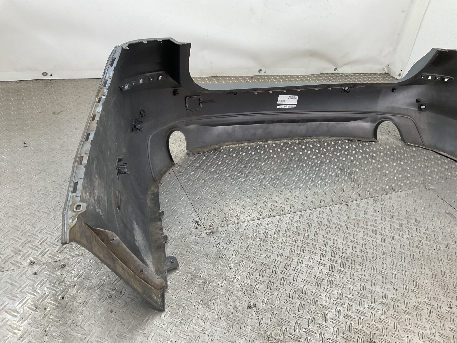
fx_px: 383
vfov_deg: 48.2
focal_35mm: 29
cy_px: 172
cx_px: 228
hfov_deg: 61.7
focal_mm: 3
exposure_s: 1/100
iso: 25
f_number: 1.8
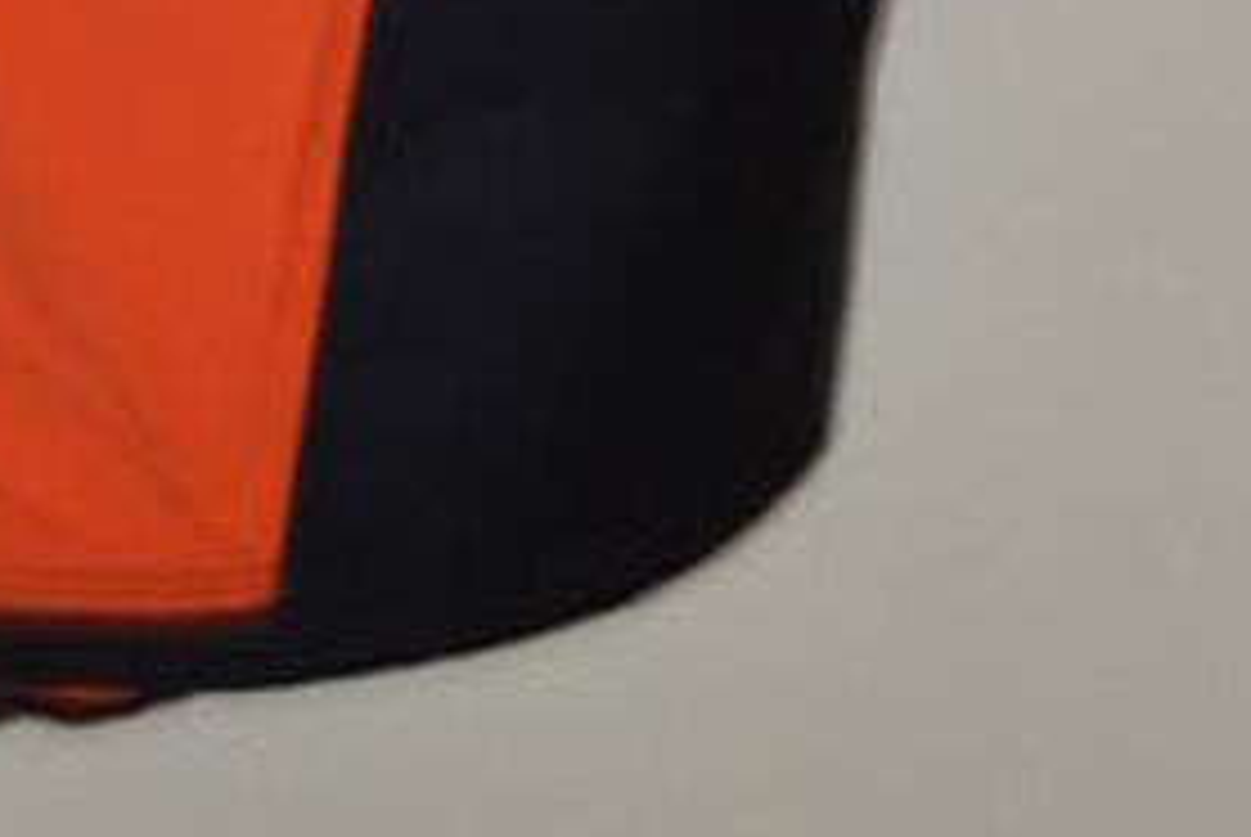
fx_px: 9044
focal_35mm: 260
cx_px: 1184
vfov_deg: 4.8
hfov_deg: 7.9
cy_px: -2491
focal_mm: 32
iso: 800
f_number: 4
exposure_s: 1/60
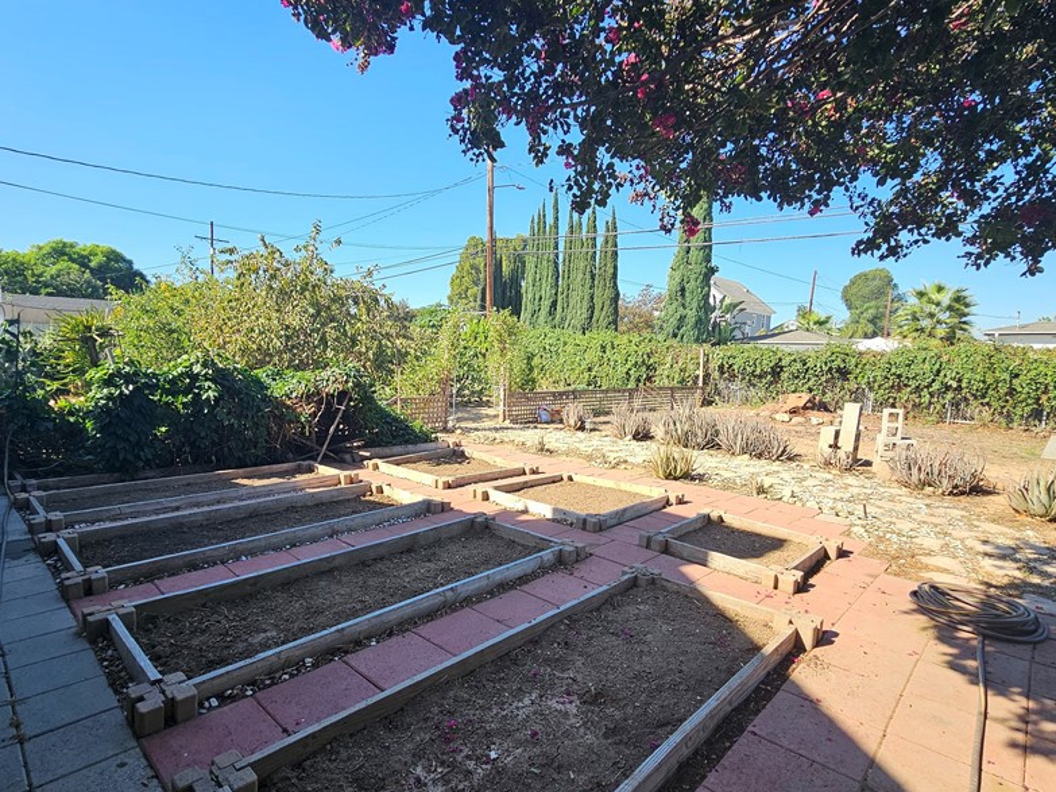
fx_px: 519
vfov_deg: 74.6
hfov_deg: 91.0
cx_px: 507
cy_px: 428
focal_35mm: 17
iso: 50
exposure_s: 1/850
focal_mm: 2.2
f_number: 2.2
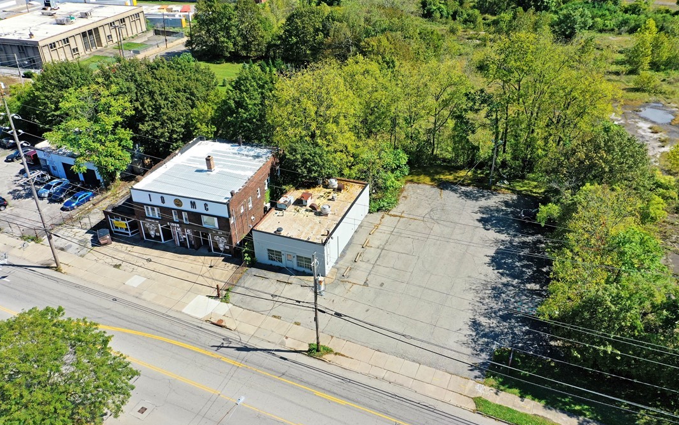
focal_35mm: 29
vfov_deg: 43.1
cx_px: 340
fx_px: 537
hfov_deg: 64.6
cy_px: 210
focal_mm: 10.26
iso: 100
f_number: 5.6
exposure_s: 1/400
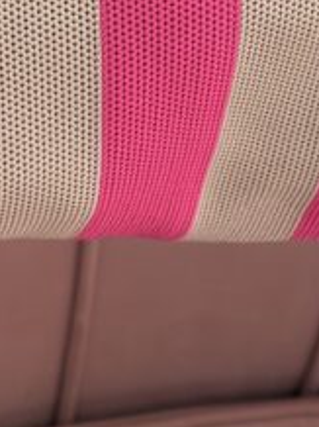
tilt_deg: -42.8
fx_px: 2351
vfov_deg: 10.2
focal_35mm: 191
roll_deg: -13.7
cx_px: -59
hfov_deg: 7.7
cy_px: -51
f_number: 1.6
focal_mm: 5.96
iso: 50
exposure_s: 1/121
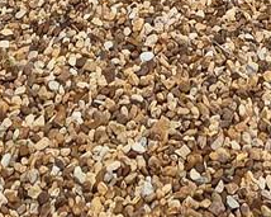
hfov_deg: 20.0
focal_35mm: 95
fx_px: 762
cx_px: 211
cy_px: -453
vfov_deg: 10.6
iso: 50
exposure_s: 1/1718
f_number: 2.2
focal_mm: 2.2
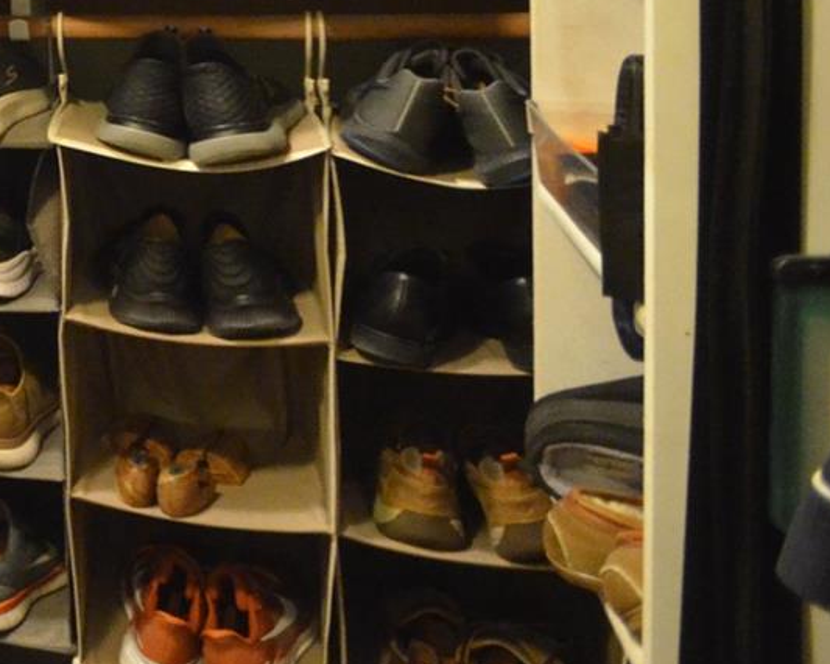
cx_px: -623
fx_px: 1326
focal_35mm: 54
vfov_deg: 26.2
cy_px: -41
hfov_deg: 22.5
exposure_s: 1/30
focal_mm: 10
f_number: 3.5
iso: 3200
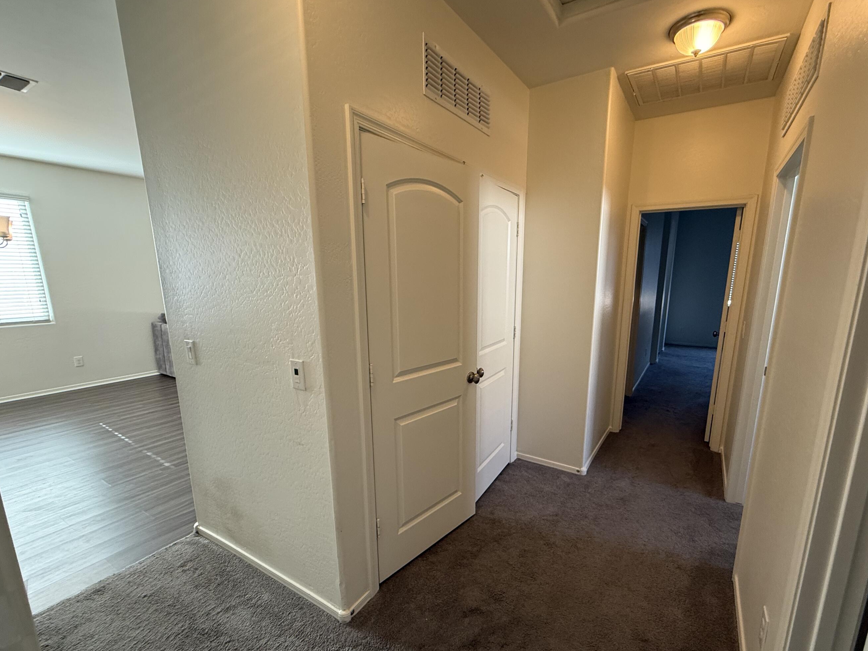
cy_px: 358
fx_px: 401
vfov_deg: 77.9
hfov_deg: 94.3
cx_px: 467
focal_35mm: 16
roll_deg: +0.0
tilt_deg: -12.0
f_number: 2.2
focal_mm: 2.22
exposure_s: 1/60
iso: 250
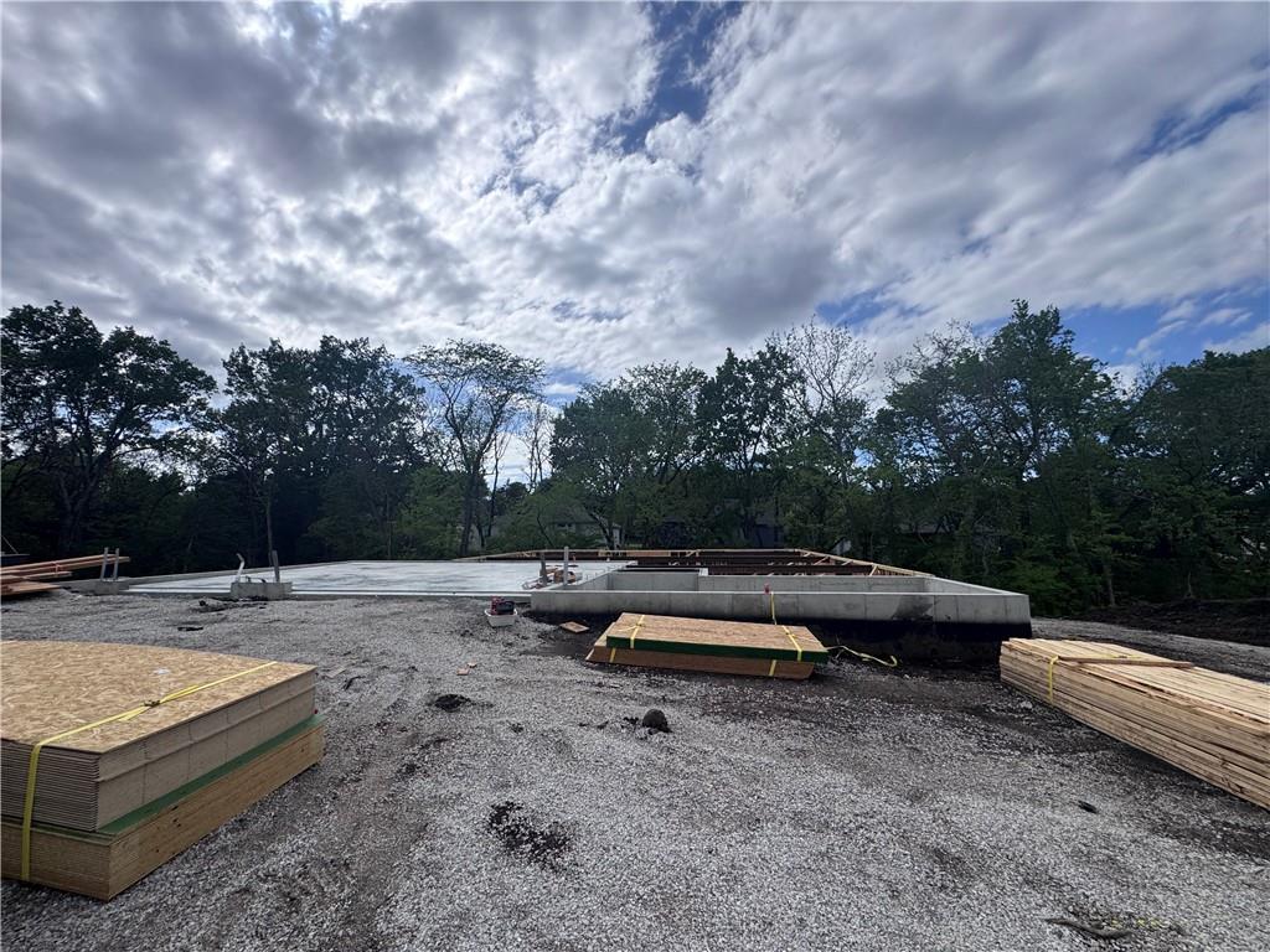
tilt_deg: +5.8
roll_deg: +0.4
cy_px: 476
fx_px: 514
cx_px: 635
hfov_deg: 102.1
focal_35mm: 14
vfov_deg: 85.7
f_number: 2.2
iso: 50
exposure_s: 1/4132
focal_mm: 2.22
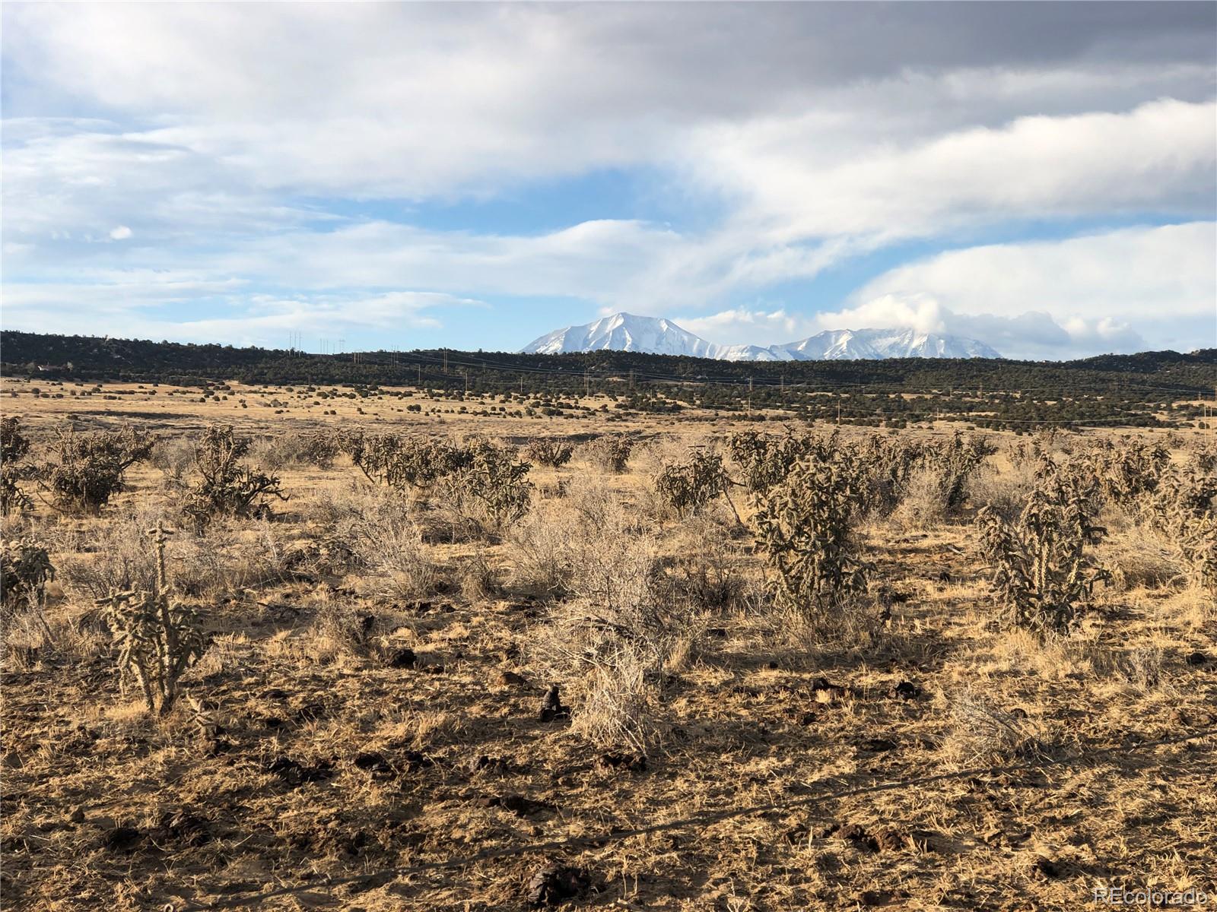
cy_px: 456
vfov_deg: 25.7
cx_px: 608
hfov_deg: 33.8
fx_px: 2004
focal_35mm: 57
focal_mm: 6.6
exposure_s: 1/585
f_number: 2.8
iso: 20
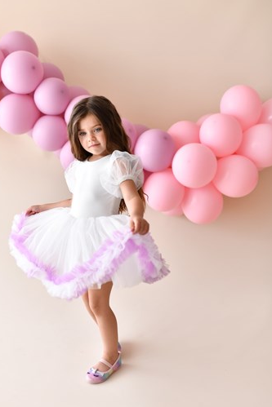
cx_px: 122
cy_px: 210
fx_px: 464
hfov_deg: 32.6
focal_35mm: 41
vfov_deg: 47.4
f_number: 2.2
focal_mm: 35
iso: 400
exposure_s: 1/400
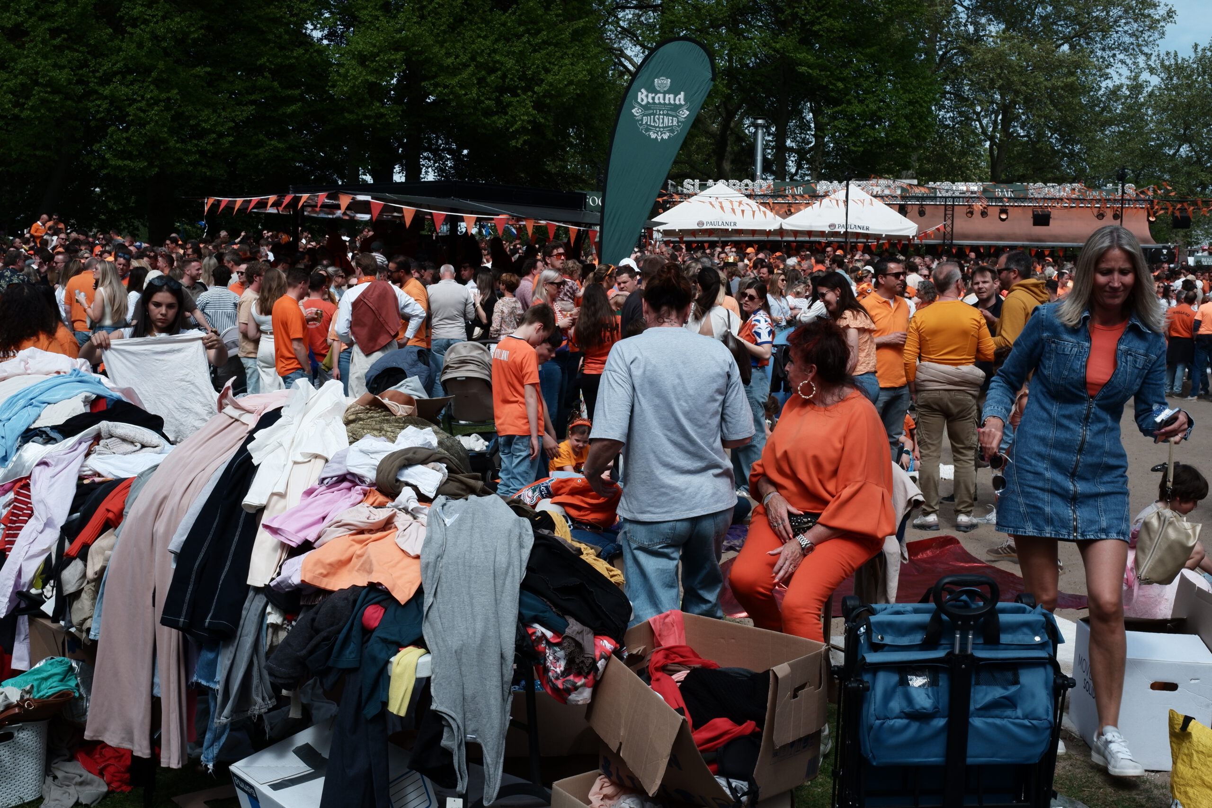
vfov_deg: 32.6
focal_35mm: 41
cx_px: 606
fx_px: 1380
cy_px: 404
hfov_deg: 47.4
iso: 200
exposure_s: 1/220
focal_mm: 27
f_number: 11
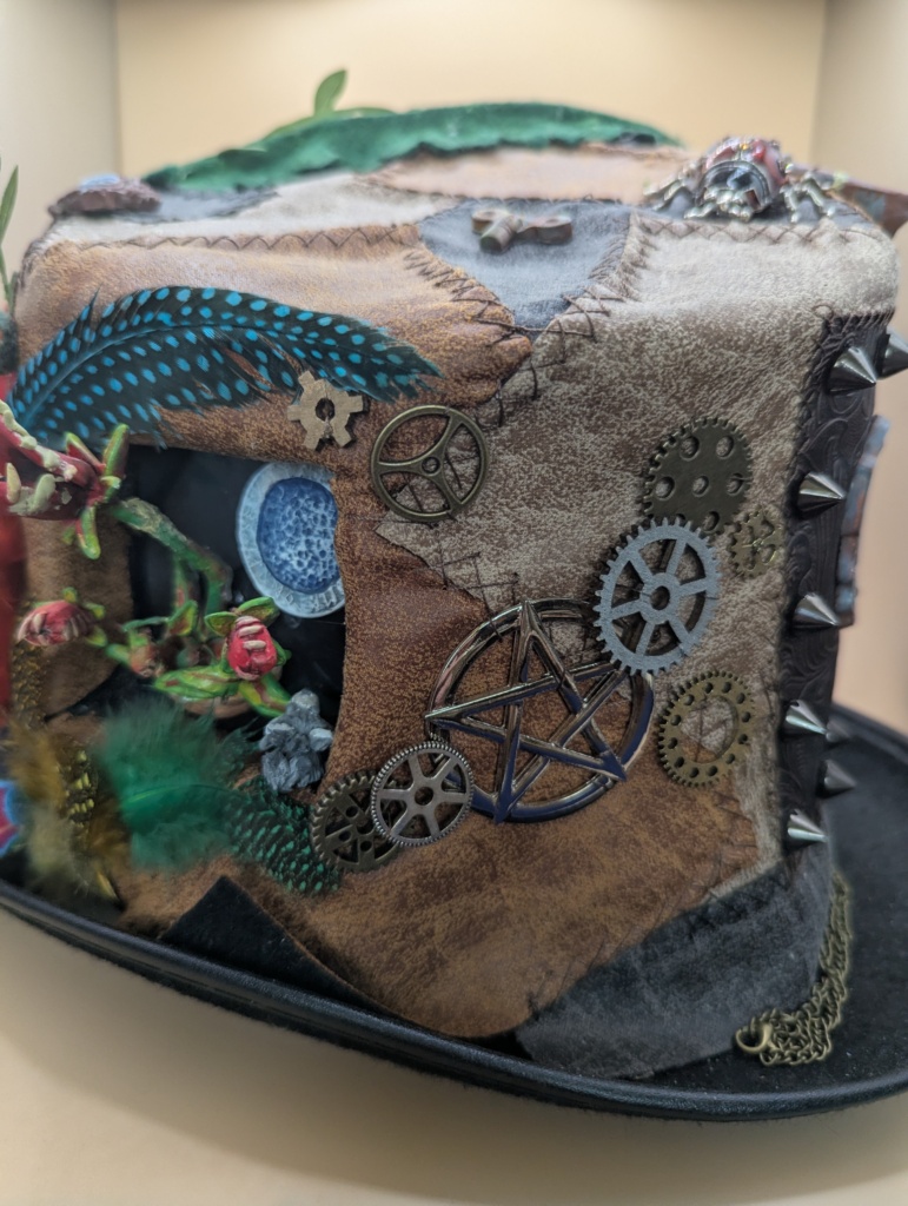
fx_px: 837
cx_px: 454
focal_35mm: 24
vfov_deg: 71.5
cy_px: 603
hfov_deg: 56.9
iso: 81
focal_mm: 6.81
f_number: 1.85
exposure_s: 1/32.5
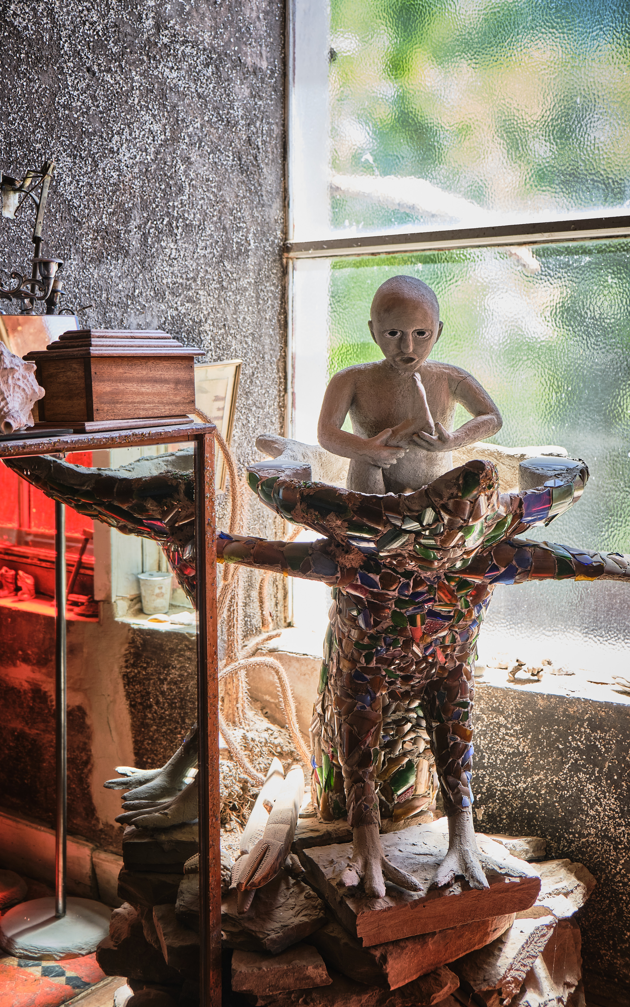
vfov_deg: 50.4
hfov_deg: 32.8
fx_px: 1071
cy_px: 502
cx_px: 312
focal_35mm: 39
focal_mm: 25.4
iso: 160
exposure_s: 1/80
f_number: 3.2
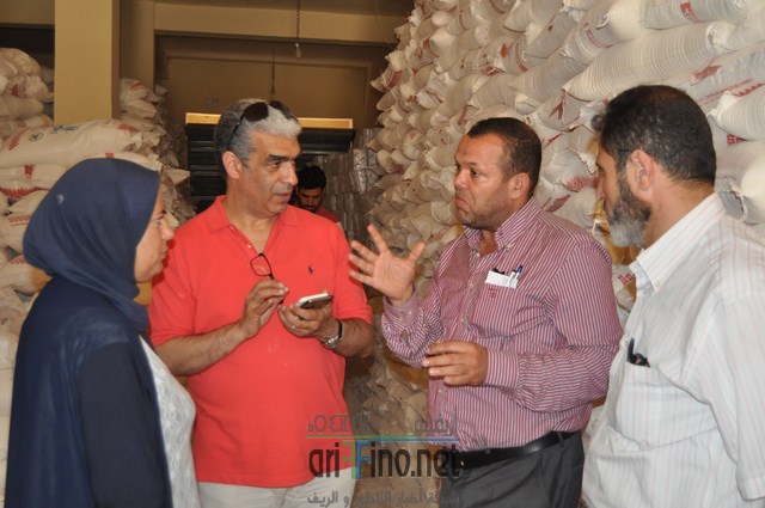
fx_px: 828
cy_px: 254
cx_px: 382
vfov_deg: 34.1
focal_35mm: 39
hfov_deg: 49.6
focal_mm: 26
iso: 800
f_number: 4
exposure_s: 1/60
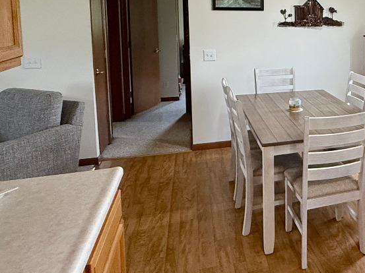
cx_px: 347
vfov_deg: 36.3
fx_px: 400
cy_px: 52
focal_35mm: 38
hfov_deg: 43.5
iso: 320
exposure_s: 1/120
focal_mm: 2.22
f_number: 2.2
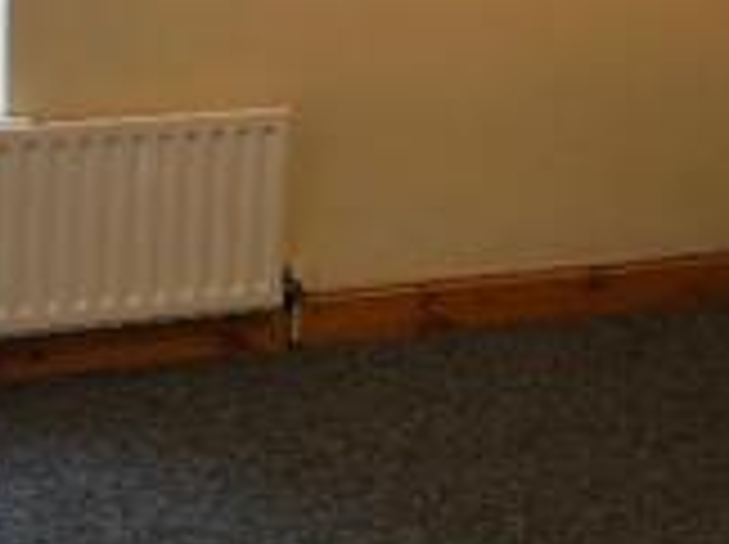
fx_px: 2124
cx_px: 101
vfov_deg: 14.1
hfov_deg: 19.2
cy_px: -142
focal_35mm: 101
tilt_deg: -7.1
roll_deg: -0.8
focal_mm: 4
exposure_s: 1/20
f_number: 1.8
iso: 40
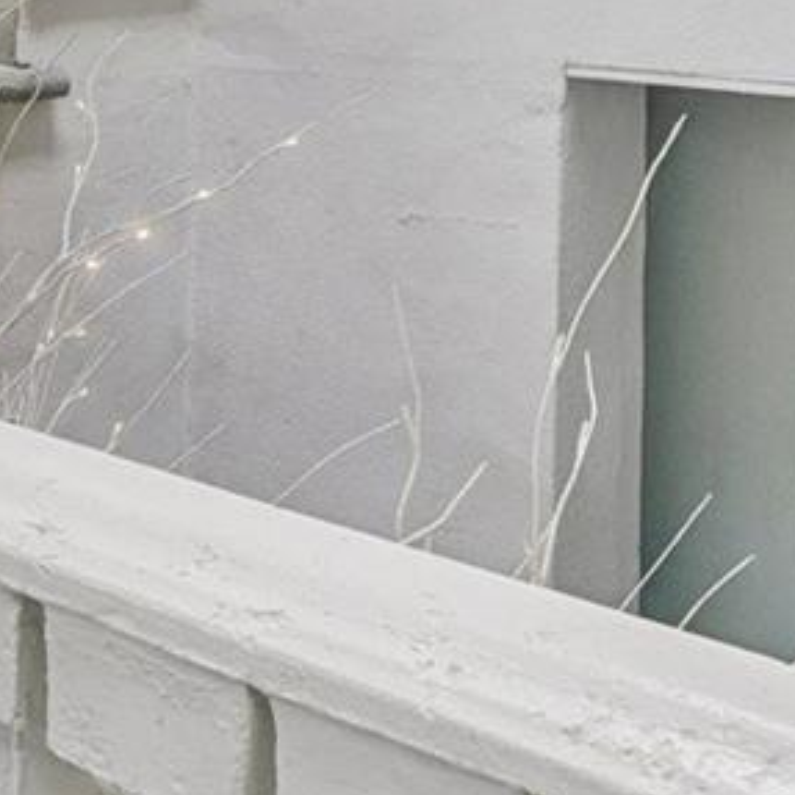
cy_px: -64
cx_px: -163
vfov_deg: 23.0
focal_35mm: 71
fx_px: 1845
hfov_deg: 22.4
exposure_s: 1/30
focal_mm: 10
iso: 125
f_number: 8
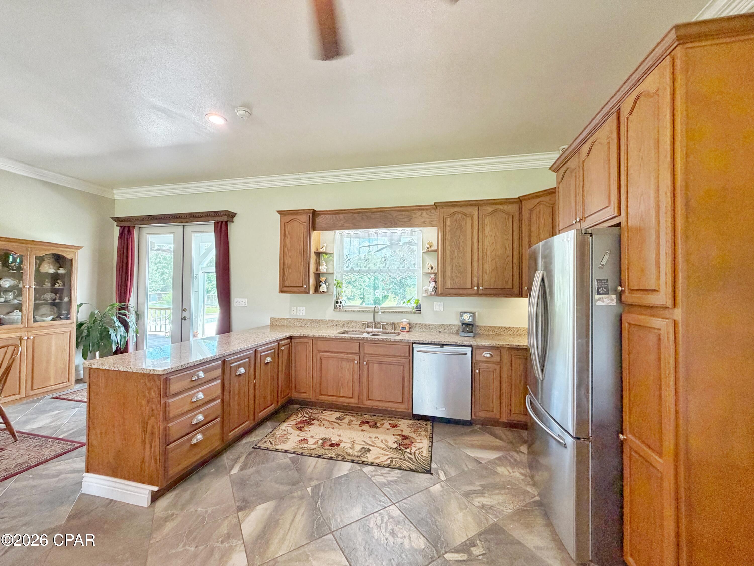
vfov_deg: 85.7
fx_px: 305
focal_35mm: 14
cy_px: 283
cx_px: 377
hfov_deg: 102.1
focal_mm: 2.22
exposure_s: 1/60
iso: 320
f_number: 2.2
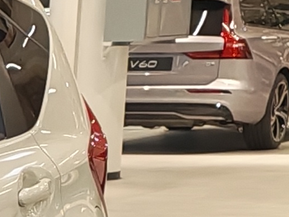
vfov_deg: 5.2
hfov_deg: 6.3
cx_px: -708
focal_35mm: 276
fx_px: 2306
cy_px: 600
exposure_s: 1/100
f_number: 1.9
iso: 400
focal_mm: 6.12
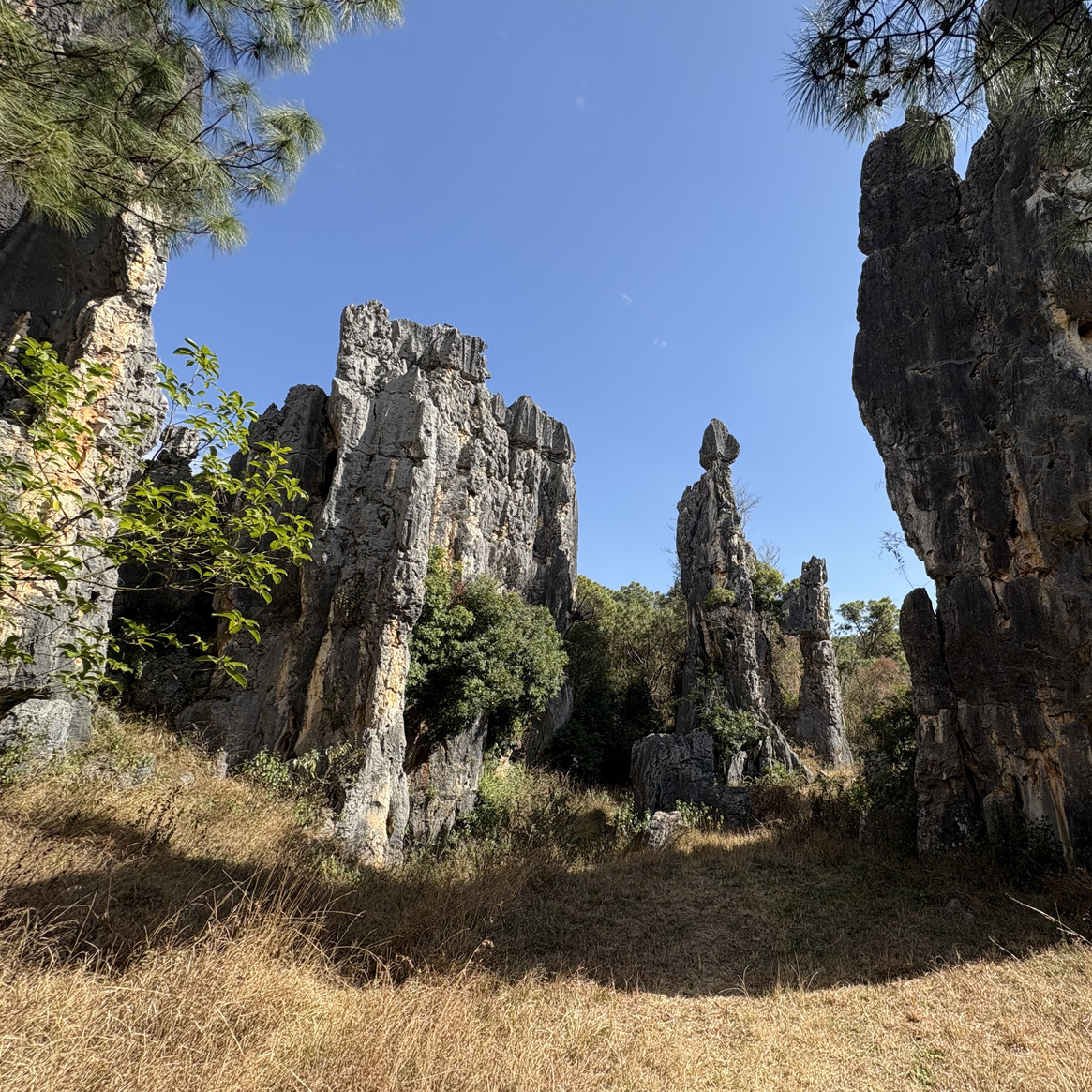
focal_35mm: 17
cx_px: 706
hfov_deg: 81.8
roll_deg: -0.3
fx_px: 607
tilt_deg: +18.0
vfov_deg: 84.0
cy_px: 536
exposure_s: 1/1078
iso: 40
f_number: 2.2
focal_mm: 2.22
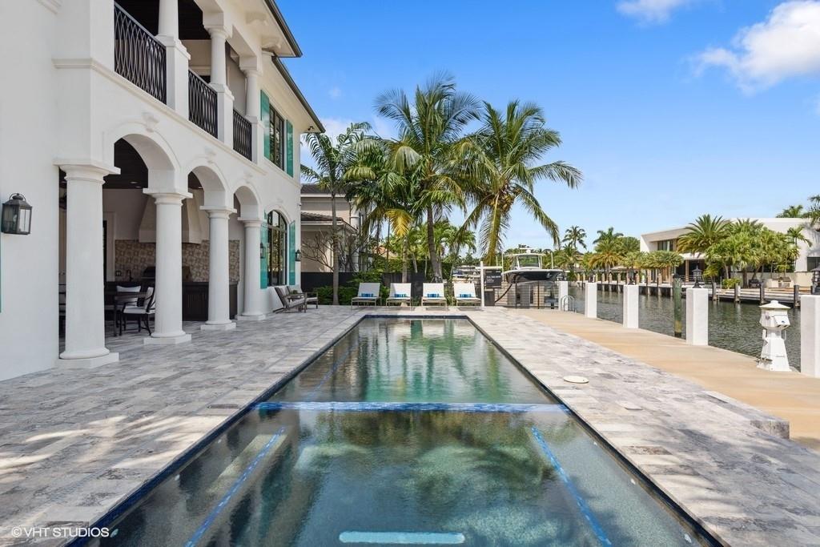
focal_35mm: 20
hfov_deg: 84.0
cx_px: 410
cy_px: 274
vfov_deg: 61.9
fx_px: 456
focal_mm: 20
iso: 250
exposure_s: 1/320
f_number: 8
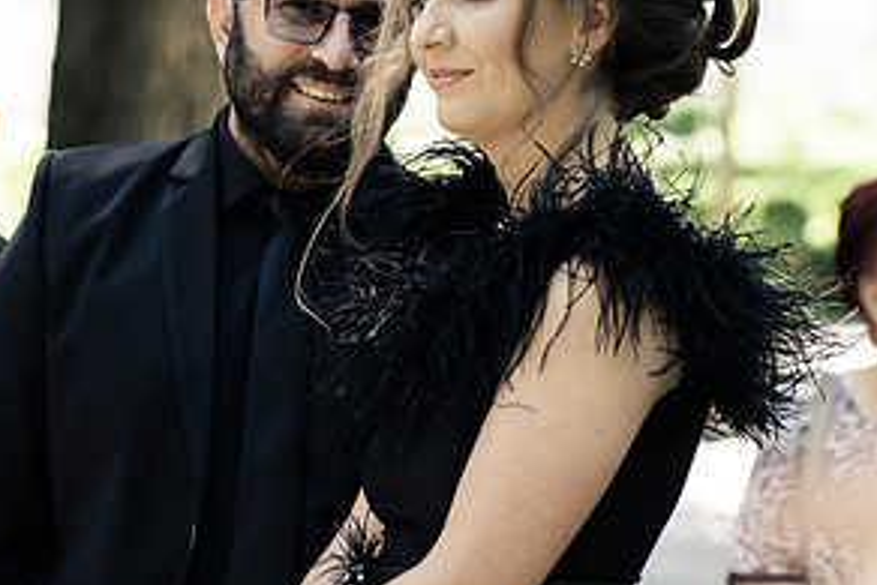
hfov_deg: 11.3
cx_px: 361
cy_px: 367
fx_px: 4436
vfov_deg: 7.6
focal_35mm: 182
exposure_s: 1/320
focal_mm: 75
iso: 250
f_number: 2.8
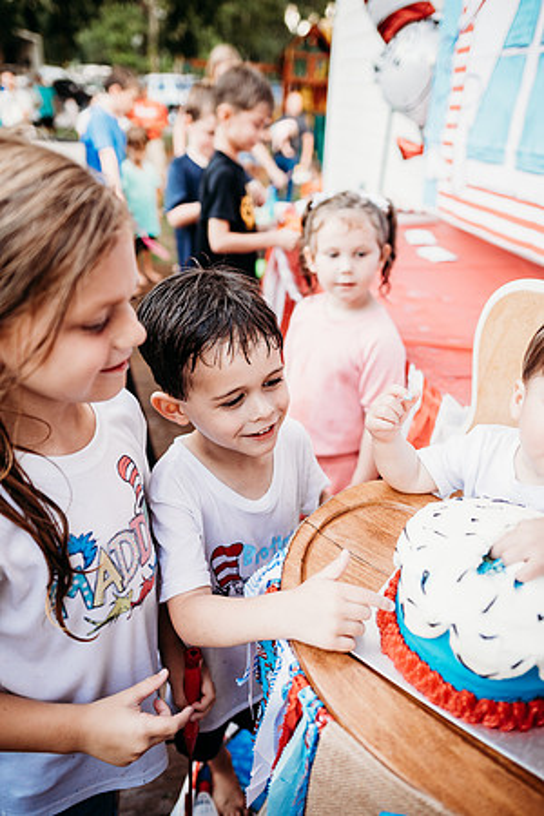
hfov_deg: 53.1
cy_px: 408
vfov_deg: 73.7
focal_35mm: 24
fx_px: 544
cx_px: 272
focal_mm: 24
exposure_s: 1/200
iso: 400
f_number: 2.5
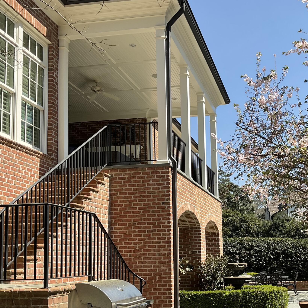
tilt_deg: +6.1
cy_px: 209
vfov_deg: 35.6
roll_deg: +0.7
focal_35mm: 47
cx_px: 237
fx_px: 473
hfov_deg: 35.1
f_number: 1.8
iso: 16
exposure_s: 1/1076
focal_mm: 3
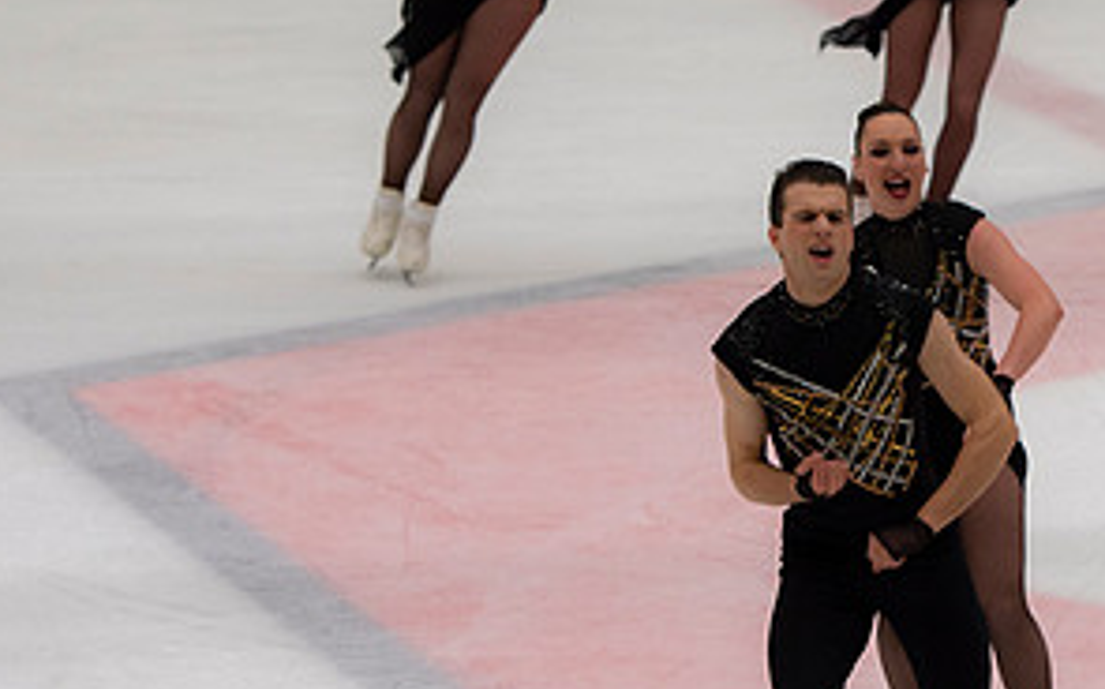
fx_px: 9962
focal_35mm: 331
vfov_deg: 4.0
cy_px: 388
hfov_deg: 6.3
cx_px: 914
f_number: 3.5
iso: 400
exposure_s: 1/400
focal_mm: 110
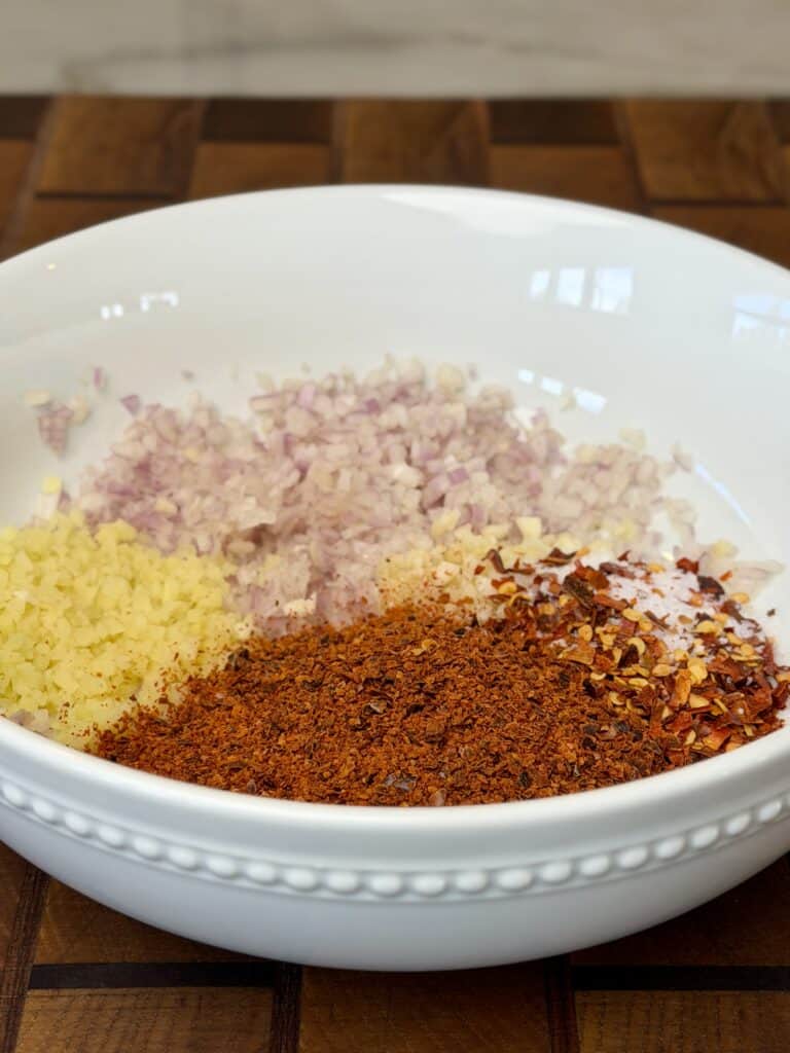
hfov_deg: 30.3
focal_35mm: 48
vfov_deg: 39.7
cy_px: 526
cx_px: 395
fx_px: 1461
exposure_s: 1/302
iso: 64
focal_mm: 6.76
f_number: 1.78
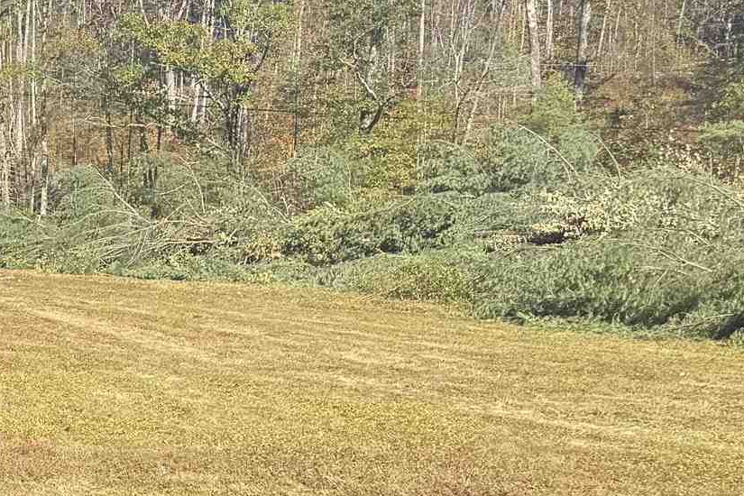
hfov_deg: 19.1
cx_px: -391
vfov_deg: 14.6
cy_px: 389
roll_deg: +0.3
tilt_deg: -7.0
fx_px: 1922
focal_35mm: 93
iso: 80
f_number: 1.78
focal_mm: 6.76
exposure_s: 1/2299
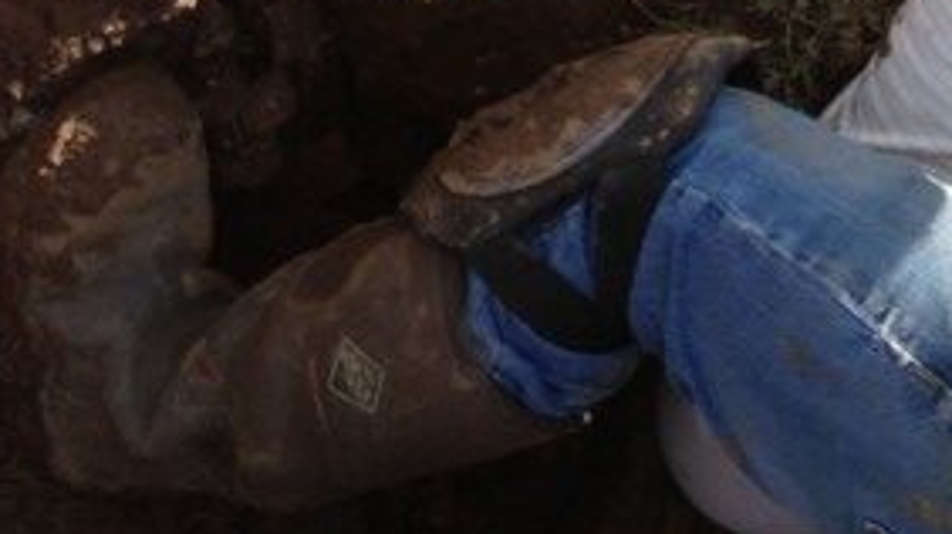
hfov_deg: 19.5
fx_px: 2623
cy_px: -213
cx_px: 1097
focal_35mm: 104
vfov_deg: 11.2
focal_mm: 4.28
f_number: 2.4
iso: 50
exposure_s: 1/516
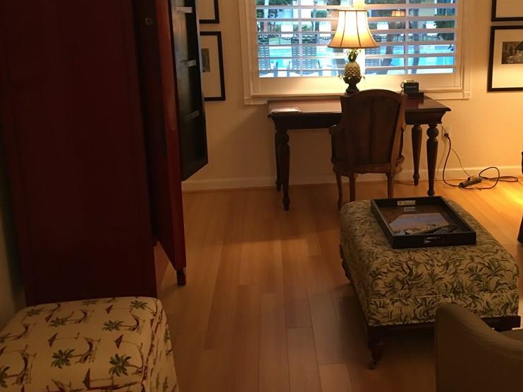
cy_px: 156
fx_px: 605
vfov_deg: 35.8
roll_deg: +0.9
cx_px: 356
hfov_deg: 45.9
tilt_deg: -12.9
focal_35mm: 40
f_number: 2.2
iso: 160
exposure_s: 1/30
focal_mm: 4.15
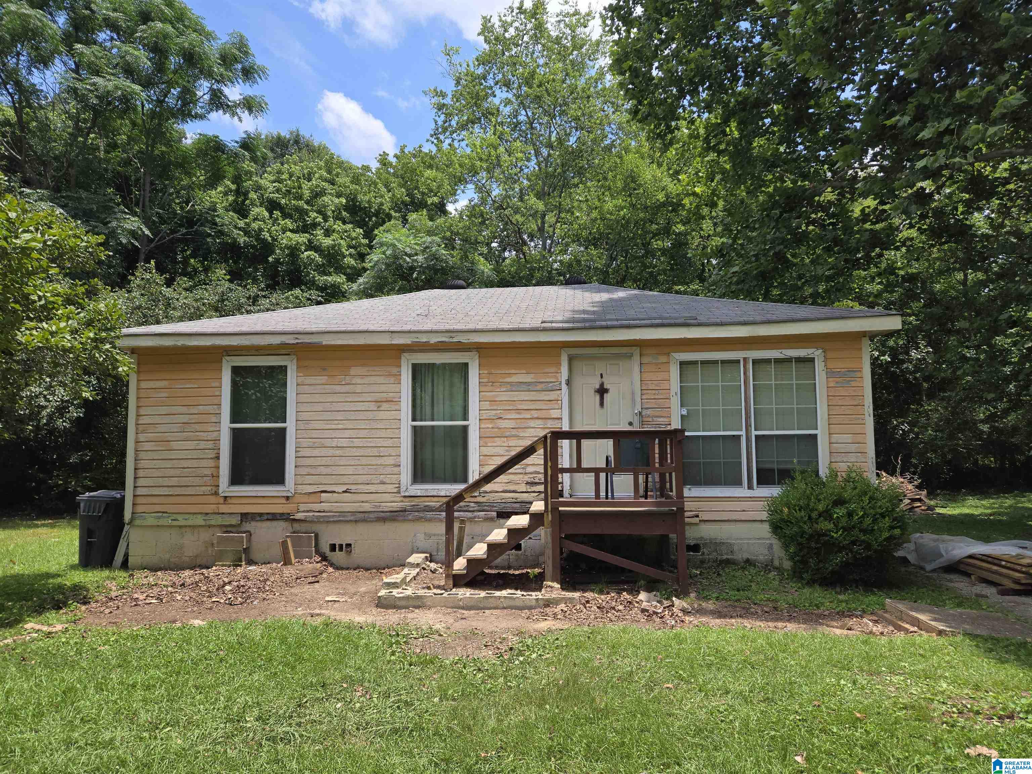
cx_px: 516
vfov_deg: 58.9
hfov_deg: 73.9
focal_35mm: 23
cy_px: 387
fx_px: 686
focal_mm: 5.4
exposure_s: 1/1145
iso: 25
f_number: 1.8
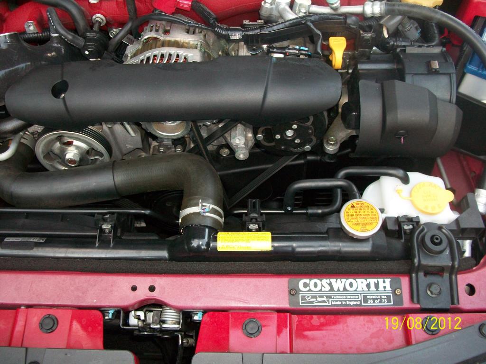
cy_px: 182
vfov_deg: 44.2
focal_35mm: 32
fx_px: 449
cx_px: 243
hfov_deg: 56.8
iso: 160
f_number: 2.9
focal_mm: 5.7
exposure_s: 1/30
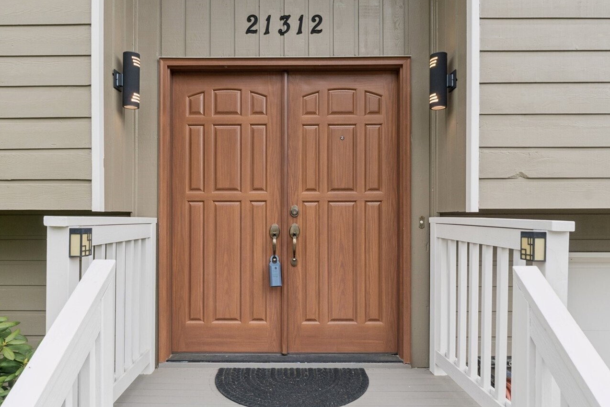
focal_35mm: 25
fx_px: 423
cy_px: 203
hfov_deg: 71.4
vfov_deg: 51.3
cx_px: 276
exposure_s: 1/30
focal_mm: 12.5
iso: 250
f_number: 9
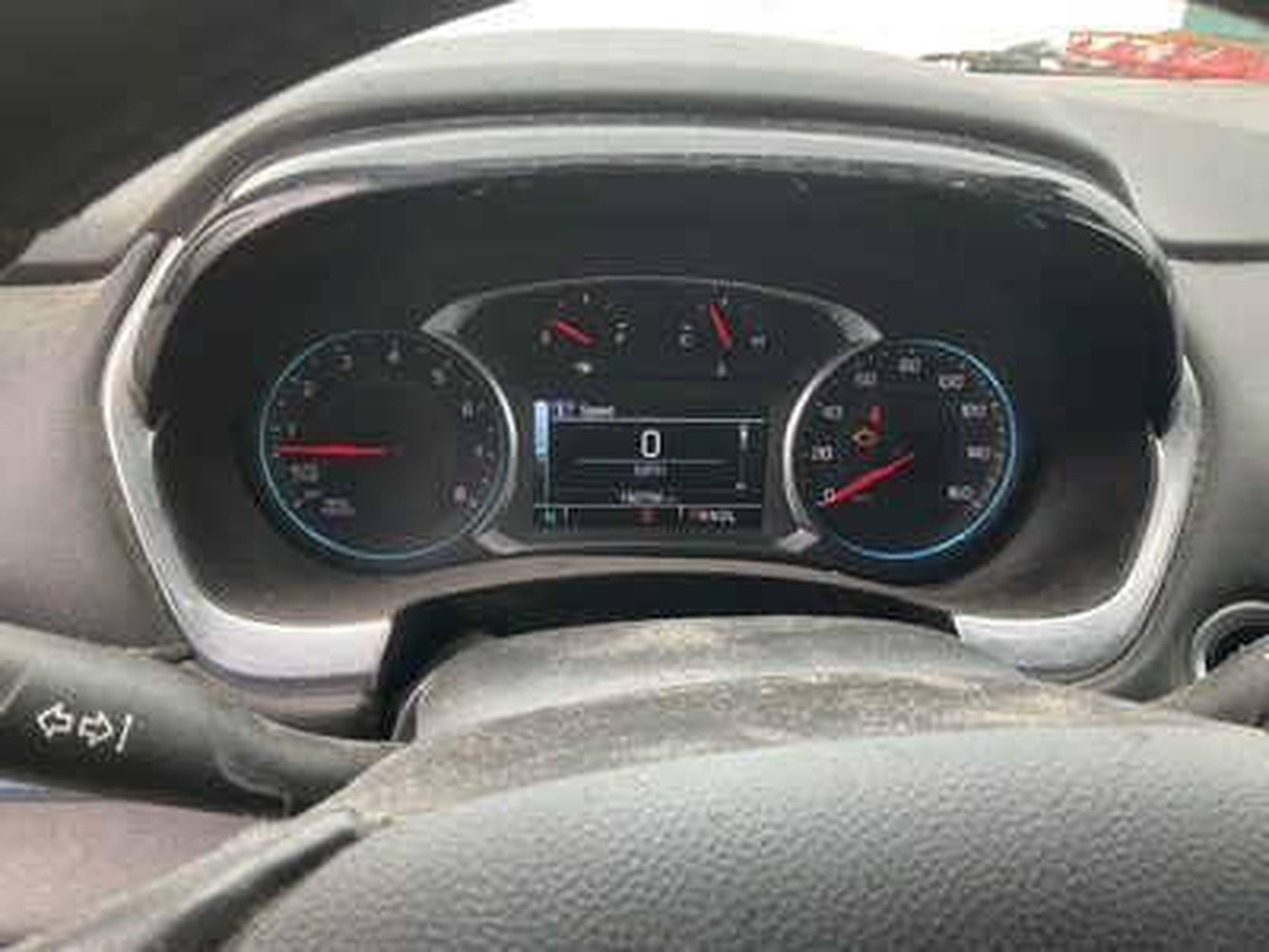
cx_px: 634
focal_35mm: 29
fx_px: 1063
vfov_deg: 48.2
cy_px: 476
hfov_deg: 61.7
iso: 40
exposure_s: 1/122
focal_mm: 3
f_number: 1.8
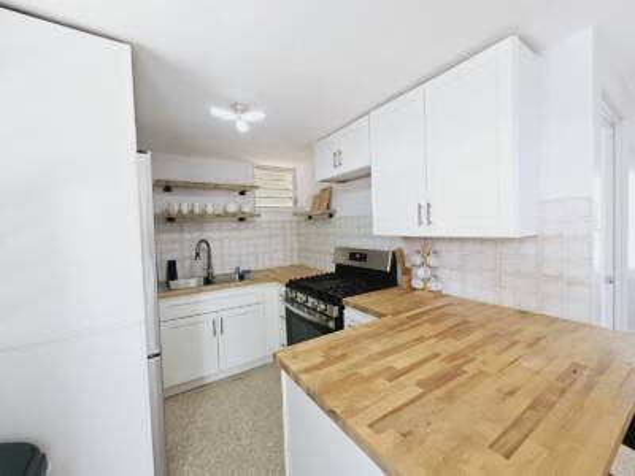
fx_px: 238
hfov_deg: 106.2
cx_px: 318
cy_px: 238
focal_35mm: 13
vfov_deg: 89.9
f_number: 2.2
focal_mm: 2.2
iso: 80
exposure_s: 1/77
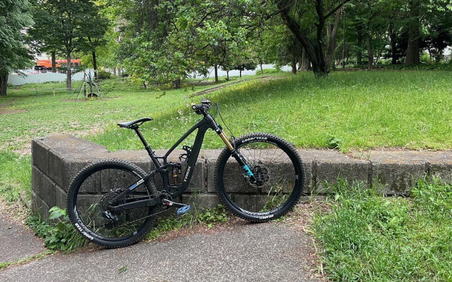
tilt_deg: -10.9
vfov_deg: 44.5
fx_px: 345
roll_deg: +1.0
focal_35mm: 28
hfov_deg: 66.5
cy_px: 129
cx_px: 224
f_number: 1.6
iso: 200
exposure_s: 1/60
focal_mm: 4.2
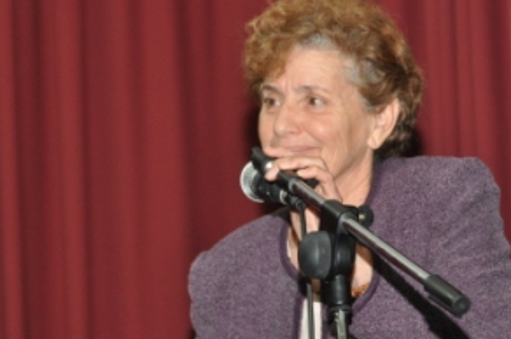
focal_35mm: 189
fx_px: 2680
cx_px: 217
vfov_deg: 7.2
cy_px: 185
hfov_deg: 10.9
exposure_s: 1/60
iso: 800
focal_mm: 82
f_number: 5
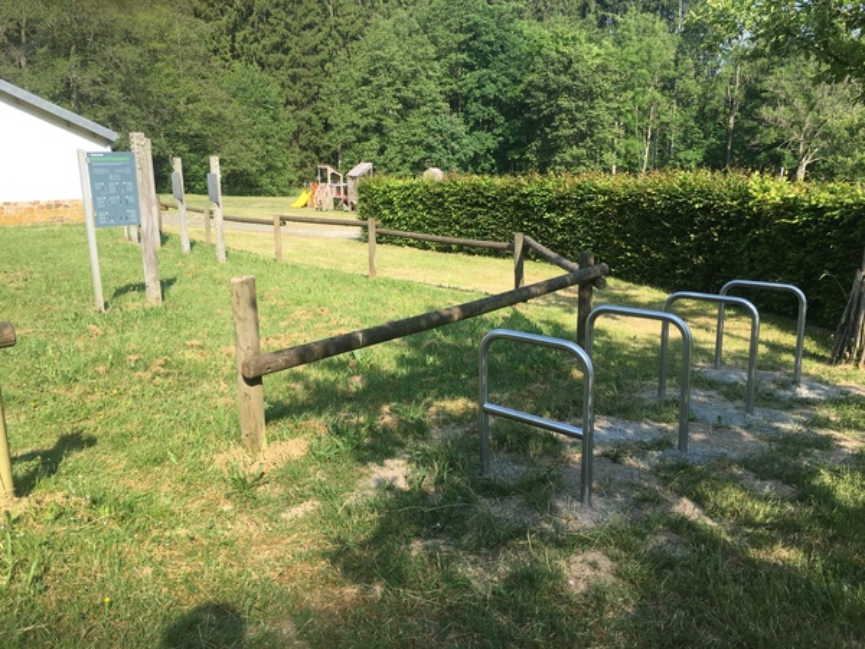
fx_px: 725
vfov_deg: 48.2
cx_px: 432
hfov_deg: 61.7
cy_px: 324
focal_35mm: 29
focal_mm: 4.15
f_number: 2.2
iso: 25
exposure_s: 1/680
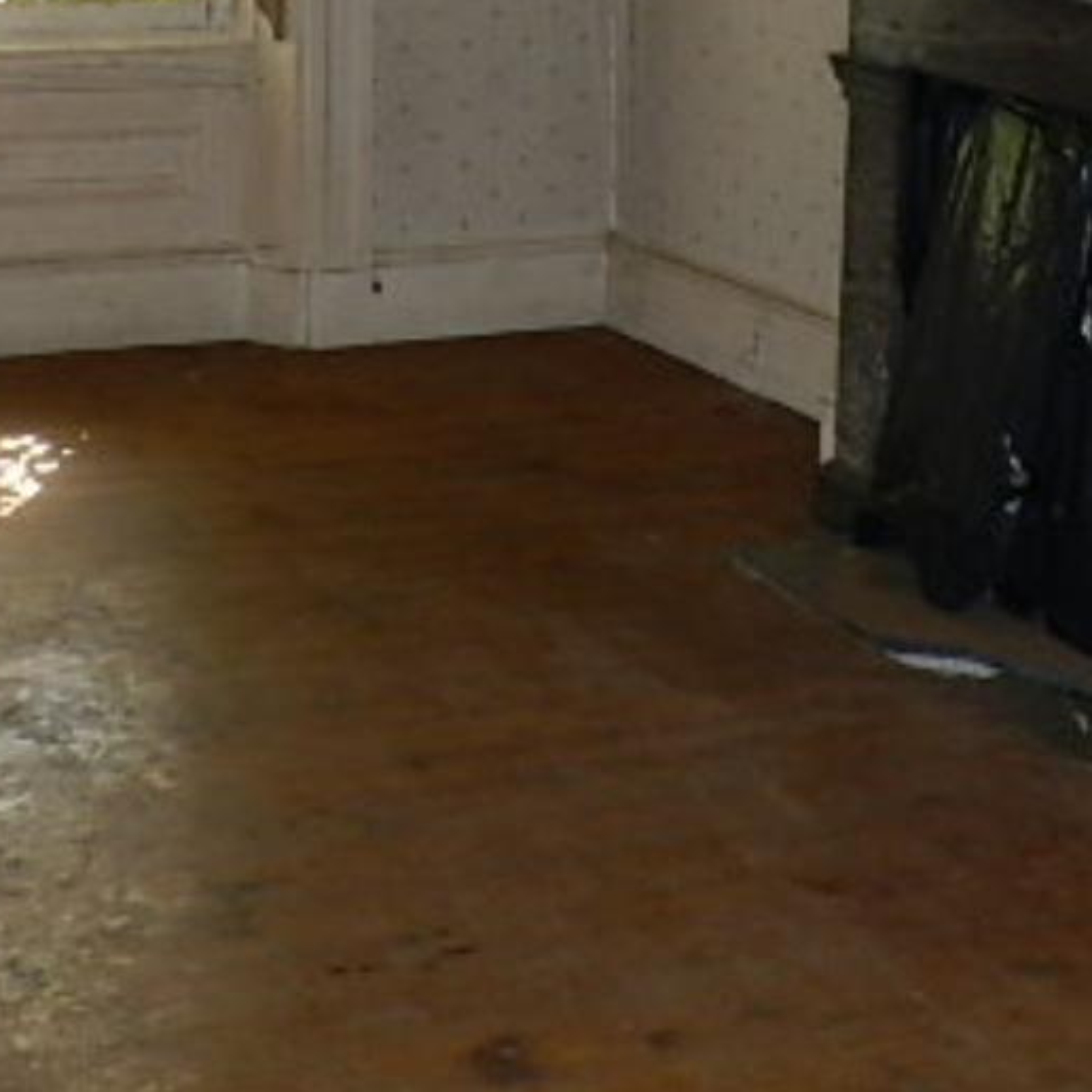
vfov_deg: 23.9
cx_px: 449
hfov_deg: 25.0
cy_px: 2
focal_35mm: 69
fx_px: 2463
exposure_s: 1/30
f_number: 3.3
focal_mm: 5
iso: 160
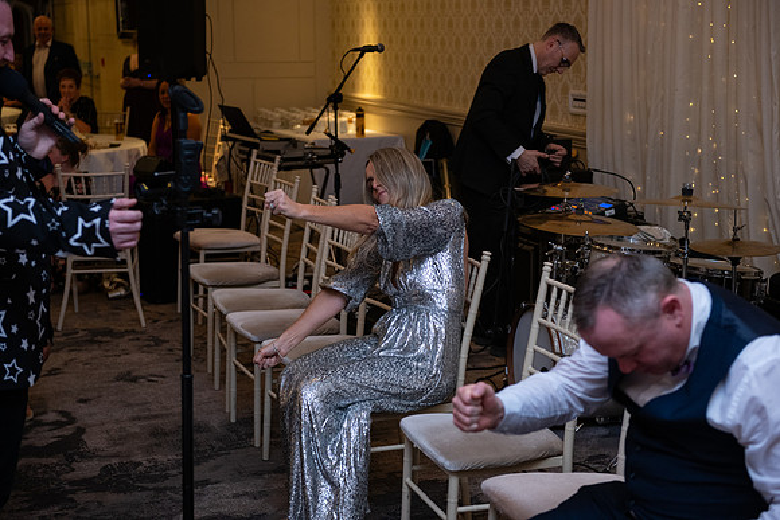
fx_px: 1257
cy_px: 260
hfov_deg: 34.5
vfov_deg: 23.4
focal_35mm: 58
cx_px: 390
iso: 1000
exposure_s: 1/160
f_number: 3.5
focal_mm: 58
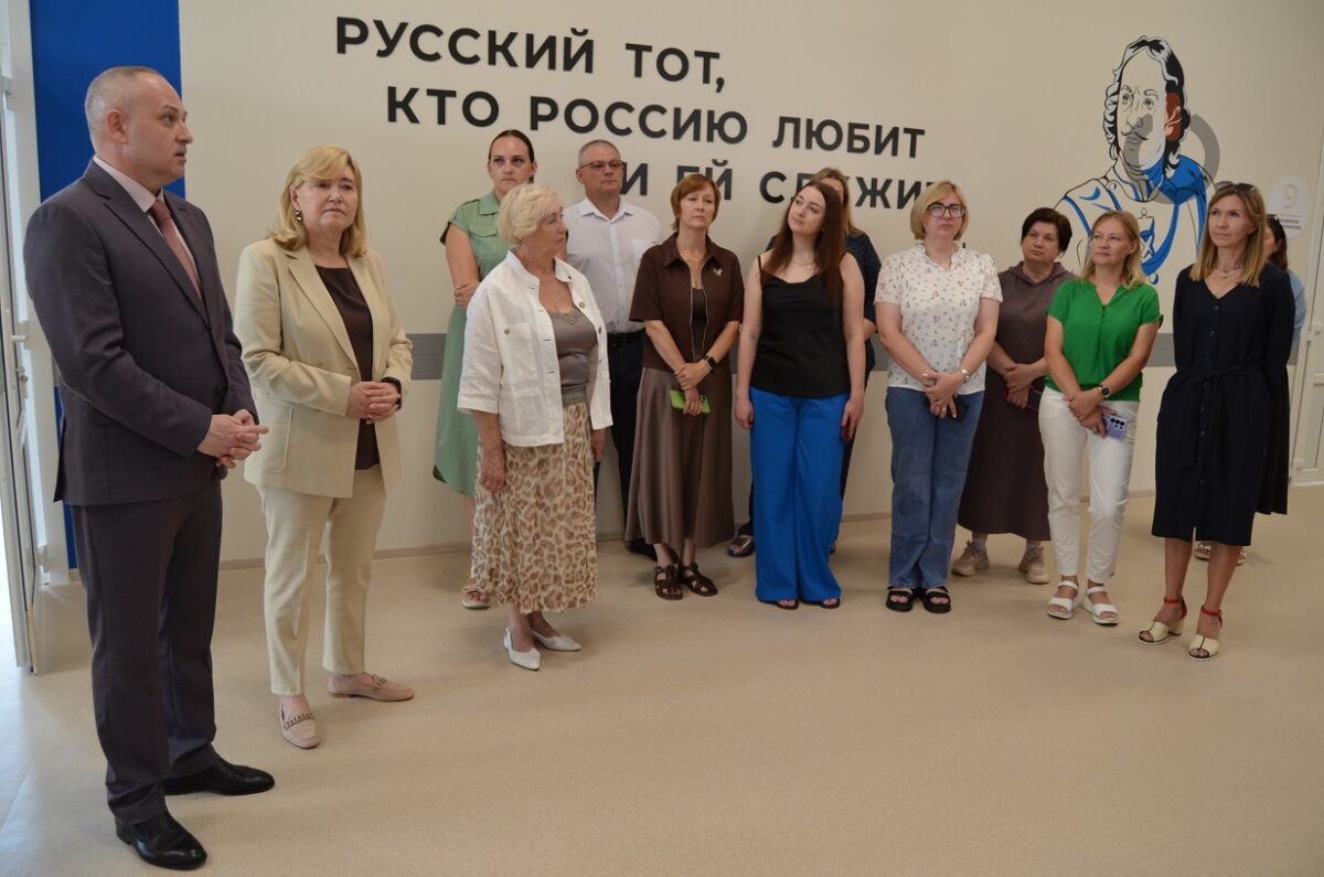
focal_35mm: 27
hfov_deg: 67.5
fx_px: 991
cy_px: 438
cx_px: 662
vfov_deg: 47.7
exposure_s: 1/60
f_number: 5.6
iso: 400
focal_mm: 18
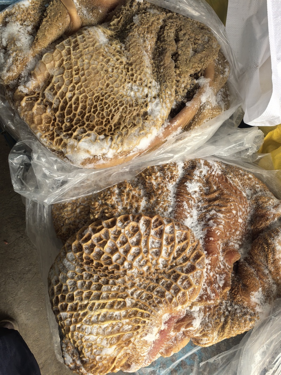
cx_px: 140
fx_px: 292
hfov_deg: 51.3
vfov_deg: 65.3
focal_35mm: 27
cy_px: 188
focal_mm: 6.98
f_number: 4
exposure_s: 1/100
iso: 250
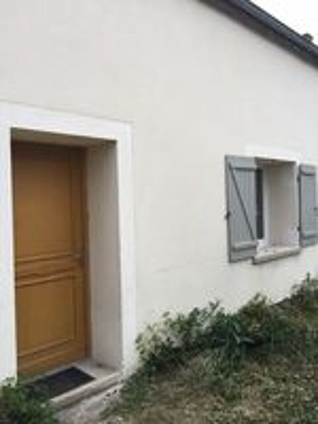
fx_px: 355
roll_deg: +0.5
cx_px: 159
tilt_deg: -0.3
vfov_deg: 61.7
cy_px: 212
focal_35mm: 29
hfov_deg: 48.2
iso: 32
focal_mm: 4.15
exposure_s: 1/115
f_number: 2.2
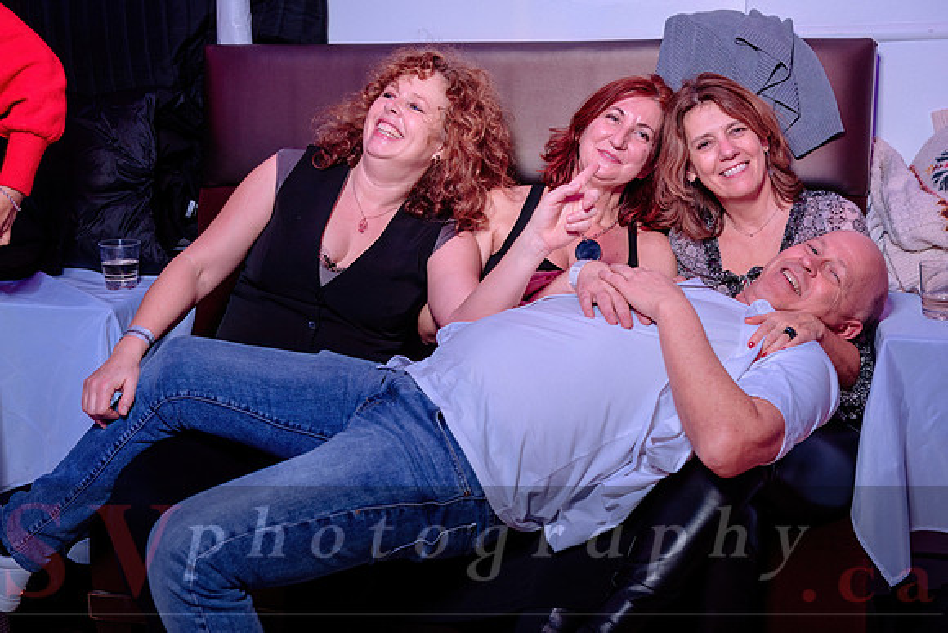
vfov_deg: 26.1
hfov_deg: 38.3
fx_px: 1364
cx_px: 476
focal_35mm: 52
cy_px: 269
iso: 800
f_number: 3.5
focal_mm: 45
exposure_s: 1/60
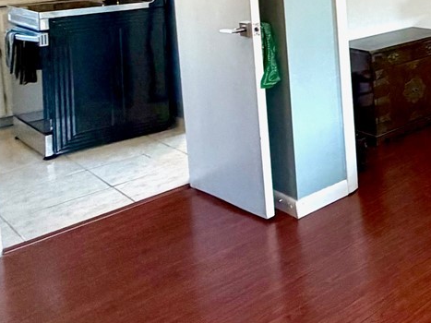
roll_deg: +2.5
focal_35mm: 48
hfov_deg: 27.7
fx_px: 597
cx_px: 641
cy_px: -61
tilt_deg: -2.5
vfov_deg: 26.9
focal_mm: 2.22
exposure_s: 1/121
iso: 320
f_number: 2.2
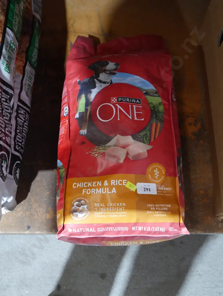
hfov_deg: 41.8
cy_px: 148
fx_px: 292
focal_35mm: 34
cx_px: 112
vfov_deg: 53.9
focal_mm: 17
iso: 3200
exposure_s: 1/50
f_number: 4
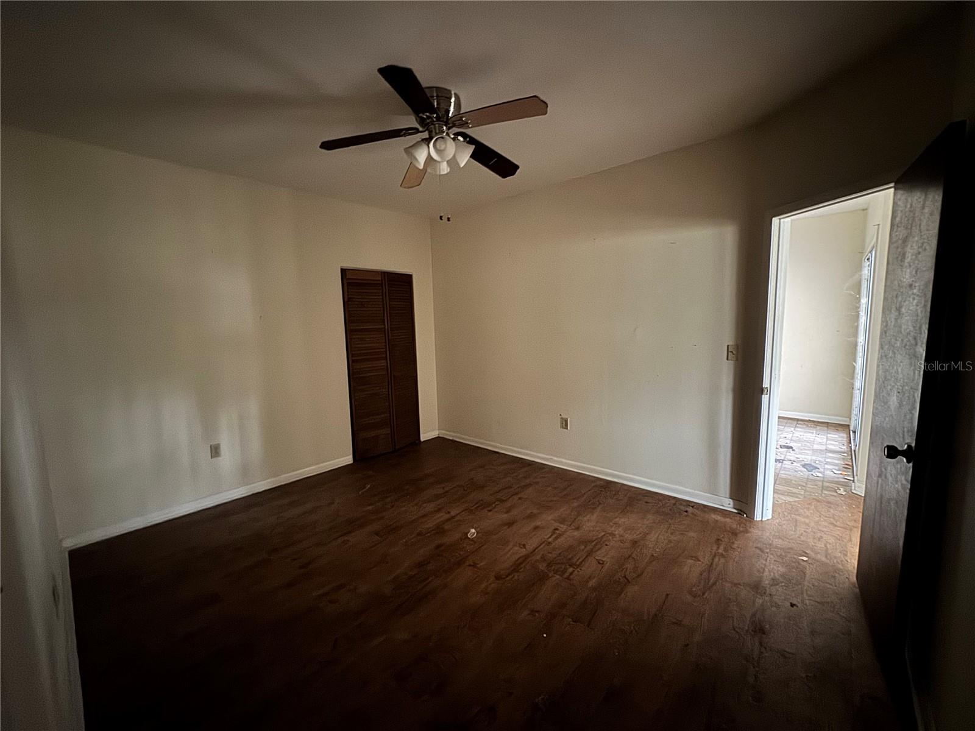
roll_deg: +1.6
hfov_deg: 102.1
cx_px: 488
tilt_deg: -7.7
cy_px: 366
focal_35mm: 14
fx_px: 394
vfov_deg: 85.7
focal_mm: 2.22
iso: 1000
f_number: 2.2
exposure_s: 1/13
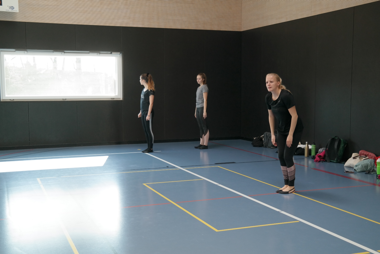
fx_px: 485
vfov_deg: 29.2
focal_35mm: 46
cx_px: 190
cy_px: 127
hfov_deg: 42.8
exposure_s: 1/50
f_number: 4.5
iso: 400
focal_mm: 30
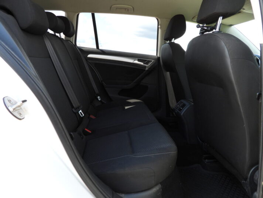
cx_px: 132
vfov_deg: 56.8
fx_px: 182
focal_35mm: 24
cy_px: 99
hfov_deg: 71.6
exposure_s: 1/125
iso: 100
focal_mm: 4.3
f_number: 2.8
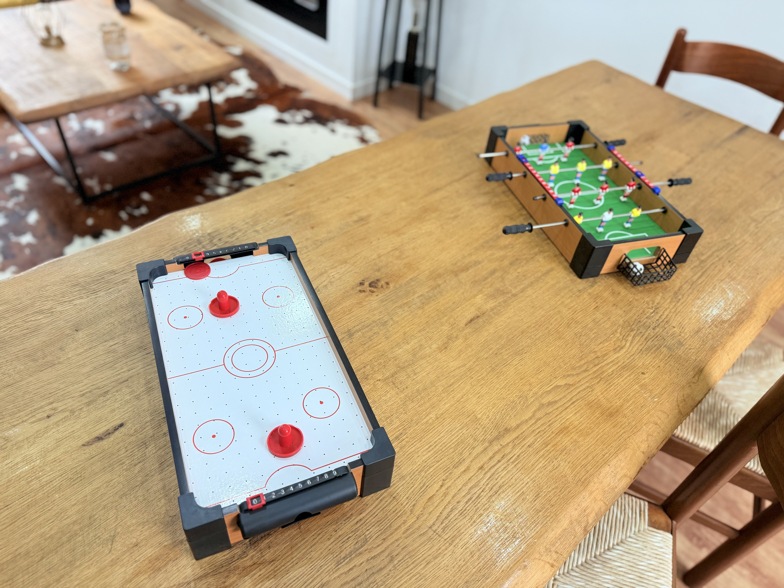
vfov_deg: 56.8
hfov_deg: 71.6
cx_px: 392
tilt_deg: -43.7
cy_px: 294
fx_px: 544
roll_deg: -7.0
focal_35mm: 24
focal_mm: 6.76
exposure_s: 1/109
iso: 200
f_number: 1.78
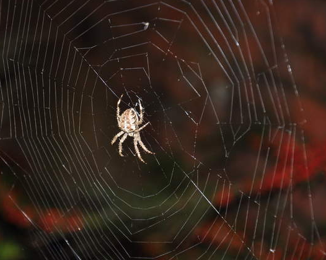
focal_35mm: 113
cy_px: 129
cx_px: 132
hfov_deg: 17.0
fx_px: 1089
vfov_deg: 13.6
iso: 640
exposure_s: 1/60
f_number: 5.3
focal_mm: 66
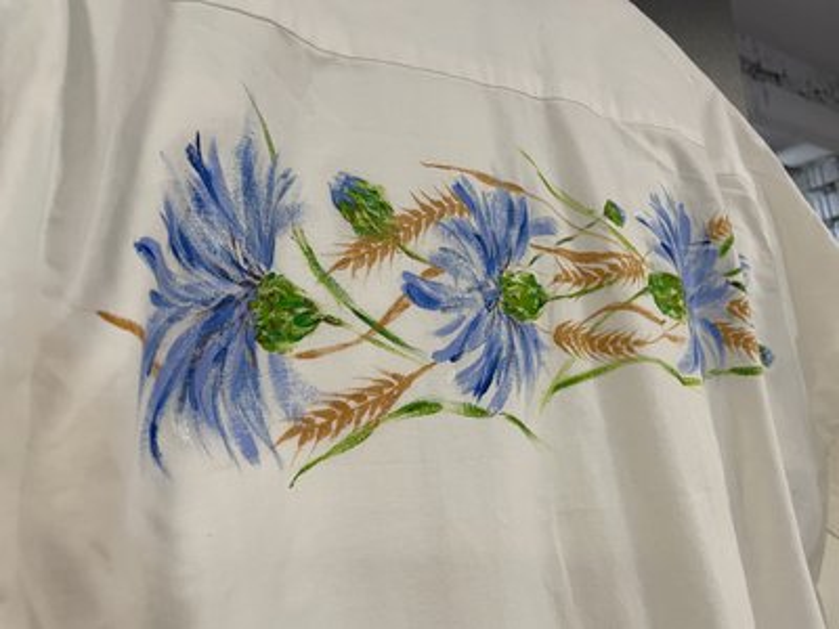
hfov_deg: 67.3
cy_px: 314
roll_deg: +4.0
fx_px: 630
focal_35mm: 26
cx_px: 420
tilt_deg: +8.7
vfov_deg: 53.1
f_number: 1.6
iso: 125
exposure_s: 1/62
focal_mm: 4.2
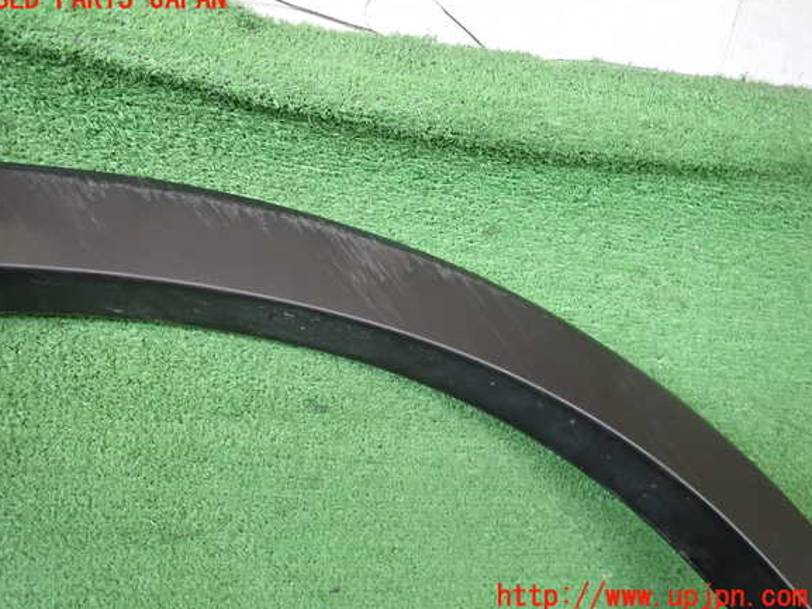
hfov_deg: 67.3
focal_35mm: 26
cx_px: 393
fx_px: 610
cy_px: 298
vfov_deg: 53.1
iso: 400
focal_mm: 4.5
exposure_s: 1/30
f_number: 2
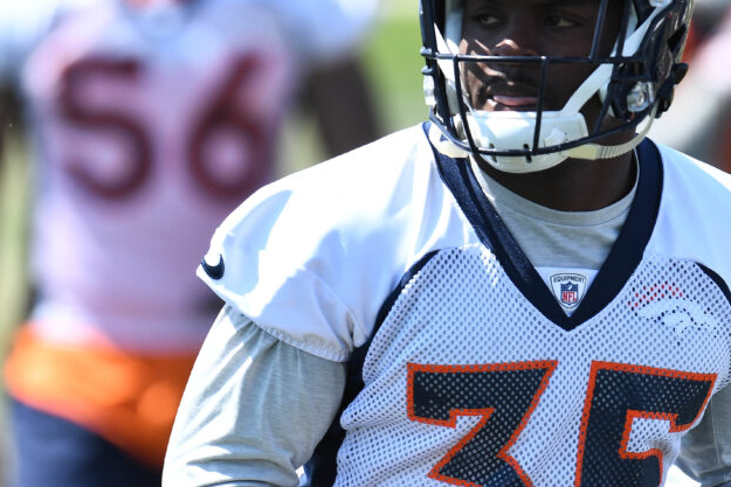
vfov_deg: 1.4
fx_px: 19964
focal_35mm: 983
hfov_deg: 2.1
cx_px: 497
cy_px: 158
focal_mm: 400
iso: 400
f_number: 4.5
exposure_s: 1/2000
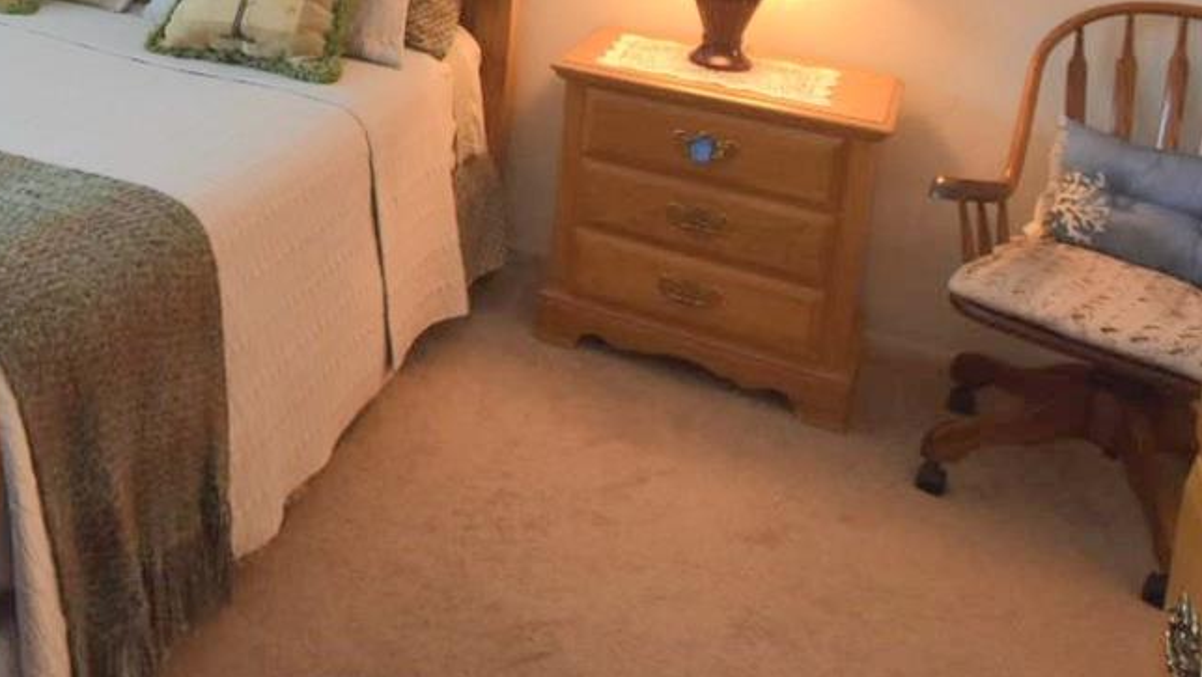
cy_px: -144
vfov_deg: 26.8
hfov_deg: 46.1
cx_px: 99
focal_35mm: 39
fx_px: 1244
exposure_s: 1/80
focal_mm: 10
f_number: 4.5
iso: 400
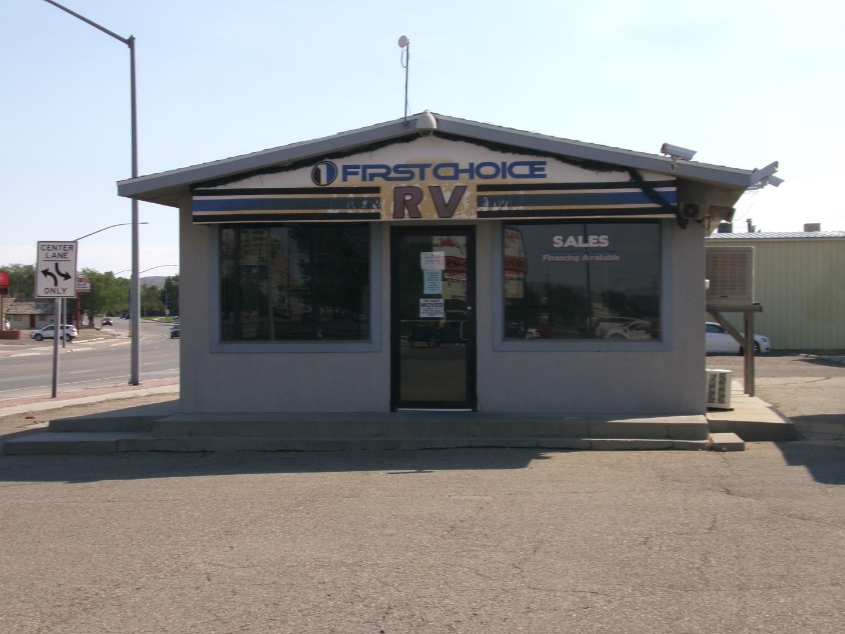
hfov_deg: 28.2
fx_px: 1684
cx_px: 422
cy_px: 317
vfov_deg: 21.3
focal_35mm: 69
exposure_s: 1/70
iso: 100
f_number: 13.99
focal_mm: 12.3
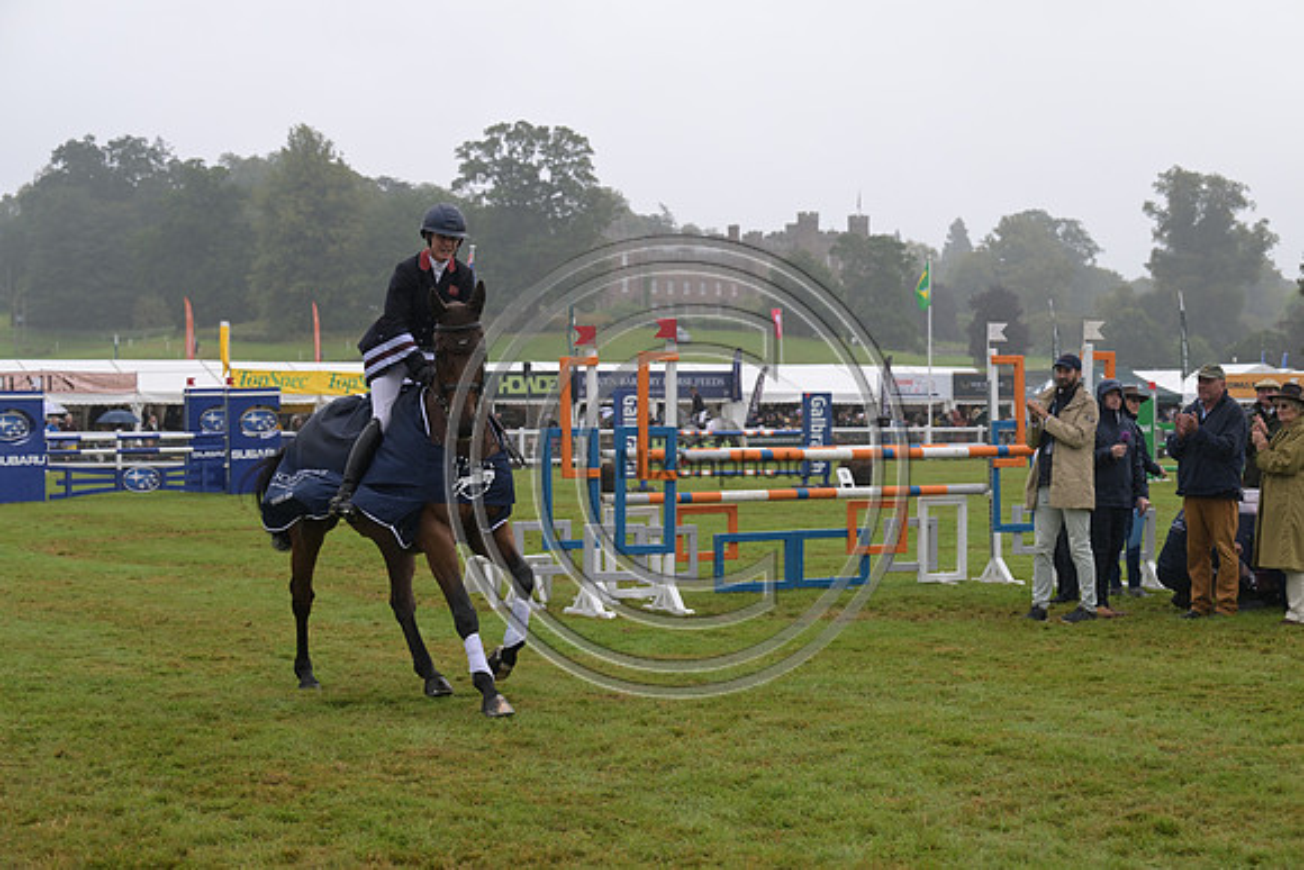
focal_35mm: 77
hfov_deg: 26.3
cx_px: 652
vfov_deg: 17.7
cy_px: 435
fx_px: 2790
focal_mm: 77
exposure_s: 1/800
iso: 560
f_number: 5.6
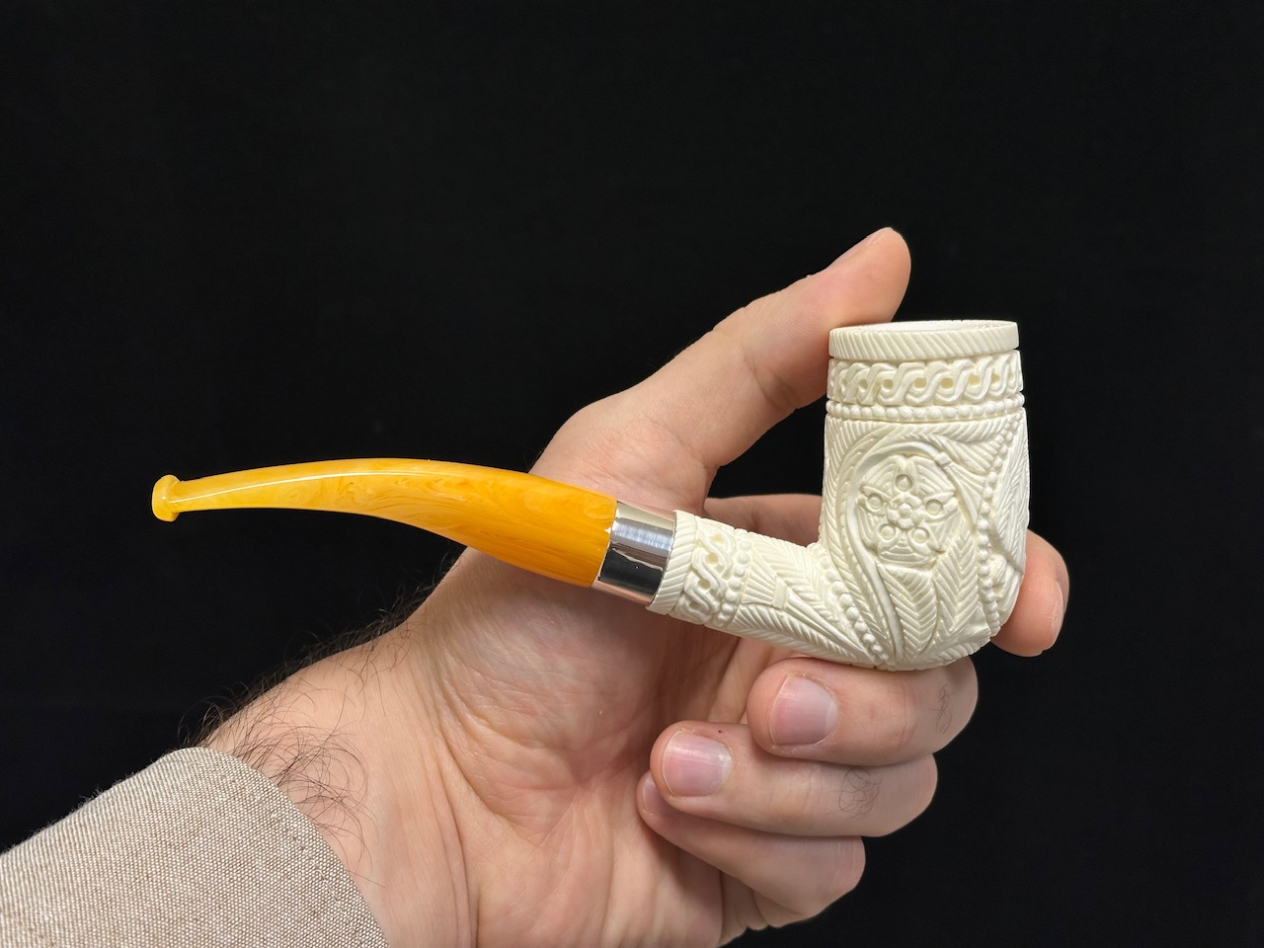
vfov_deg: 30.3
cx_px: 632
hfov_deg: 39.7
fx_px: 1753
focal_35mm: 48
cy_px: 474
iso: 40
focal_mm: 6.86
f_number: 1.78
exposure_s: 1/101
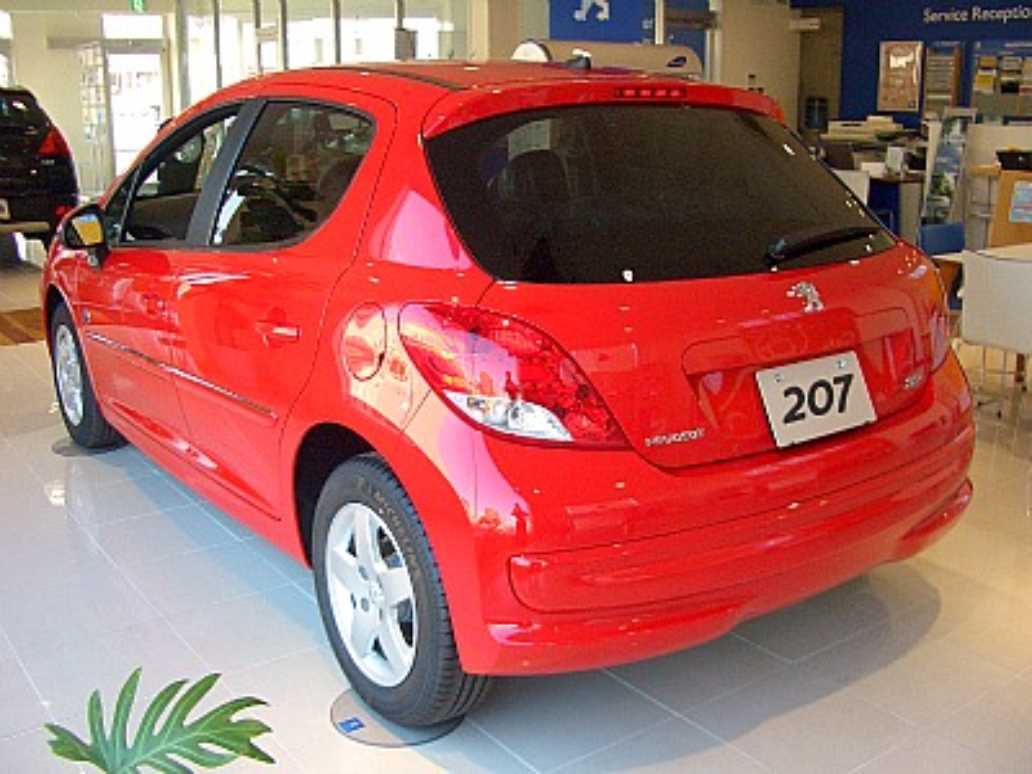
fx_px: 1043
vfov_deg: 40.7
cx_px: 516
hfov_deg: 52.6
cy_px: 387
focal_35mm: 35
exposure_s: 1/100
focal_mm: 5.8
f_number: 2.6
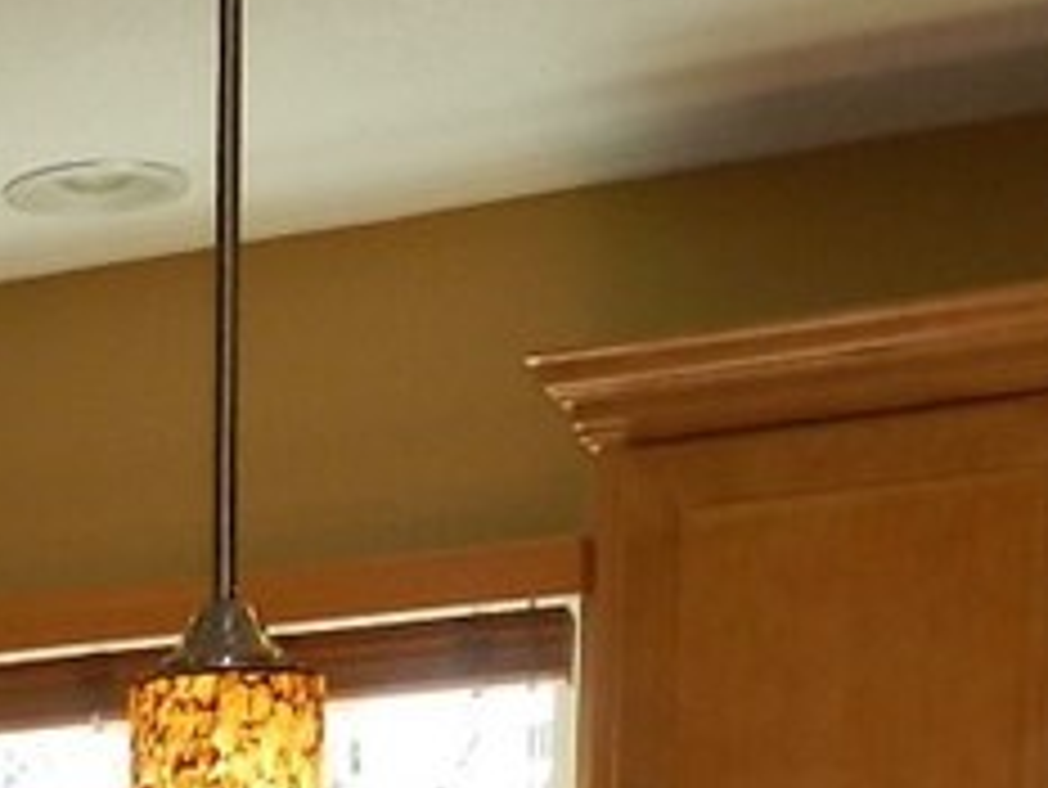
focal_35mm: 101
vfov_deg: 12.8
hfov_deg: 18.1
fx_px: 3059
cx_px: -324
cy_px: 1585
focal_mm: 4
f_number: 3.4
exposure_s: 1/60
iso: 160
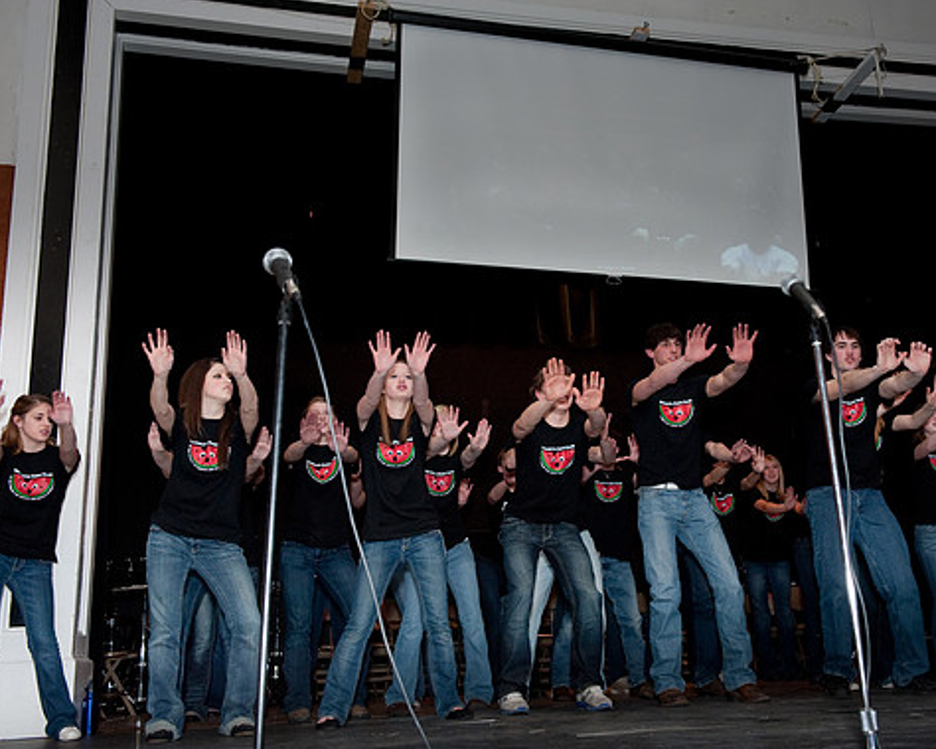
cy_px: 377
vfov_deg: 38.2
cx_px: 565
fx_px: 1080
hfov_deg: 46.6
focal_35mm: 39
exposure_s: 1/180
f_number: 5.6
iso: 560
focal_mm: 34
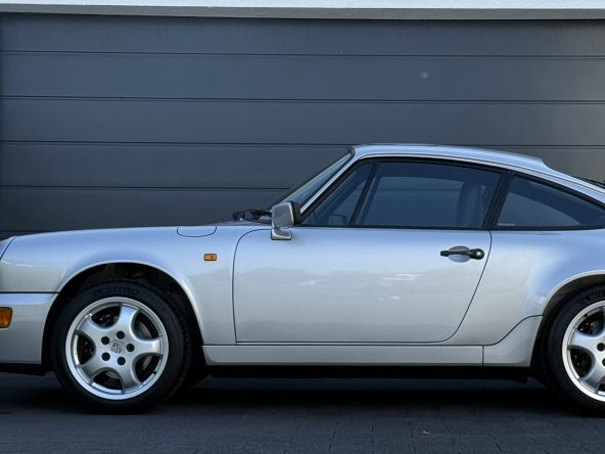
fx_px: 1451
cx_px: 384
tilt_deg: +1.9
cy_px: 273
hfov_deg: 23.5
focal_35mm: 83
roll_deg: -0.8
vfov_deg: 17.8
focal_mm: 6.76
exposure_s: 1/1575
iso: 100
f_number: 1.78
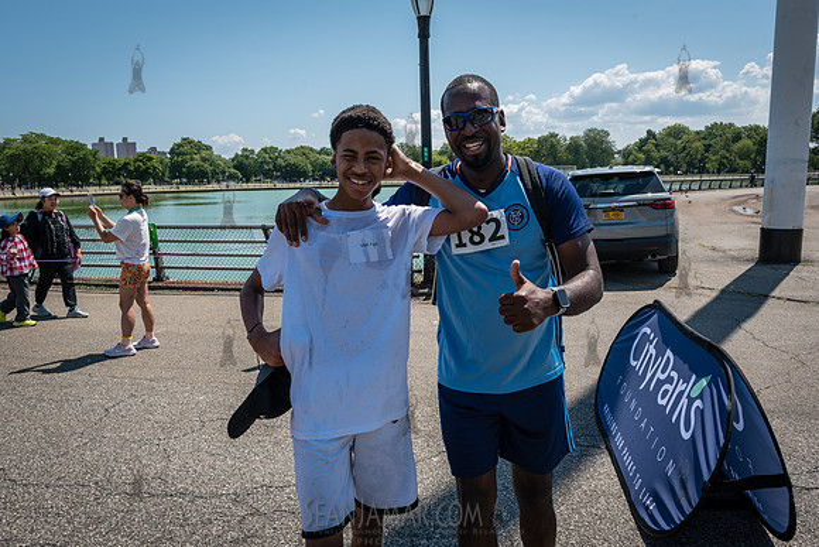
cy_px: 274
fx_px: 618
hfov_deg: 67.0
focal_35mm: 27
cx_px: 410
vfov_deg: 47.7
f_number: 10
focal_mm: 27
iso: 200
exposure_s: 1/400
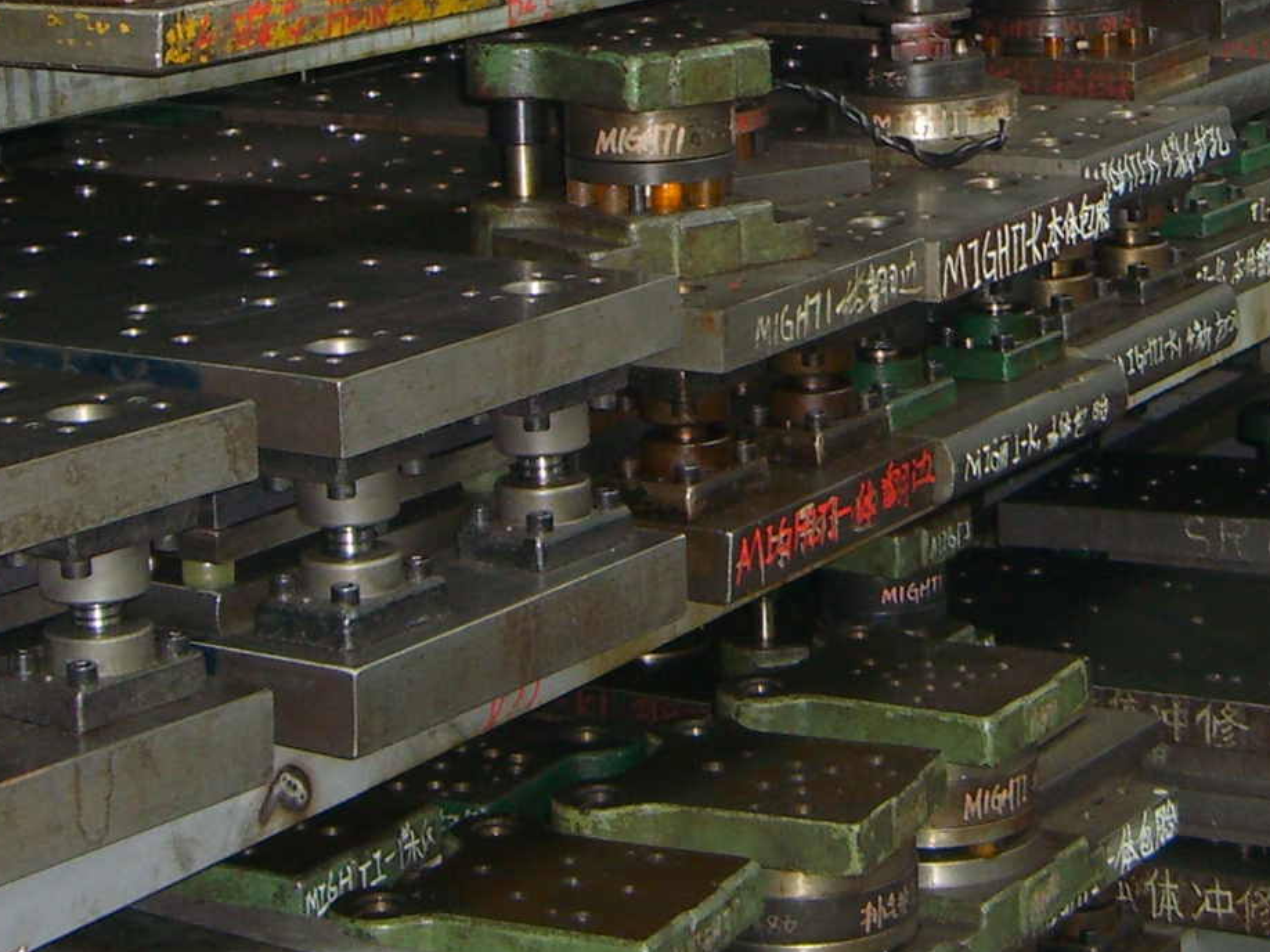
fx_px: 3888
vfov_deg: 13.7
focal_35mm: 106
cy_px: -39
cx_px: 891
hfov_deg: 18.5
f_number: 2.8
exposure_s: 1/60
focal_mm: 7.9
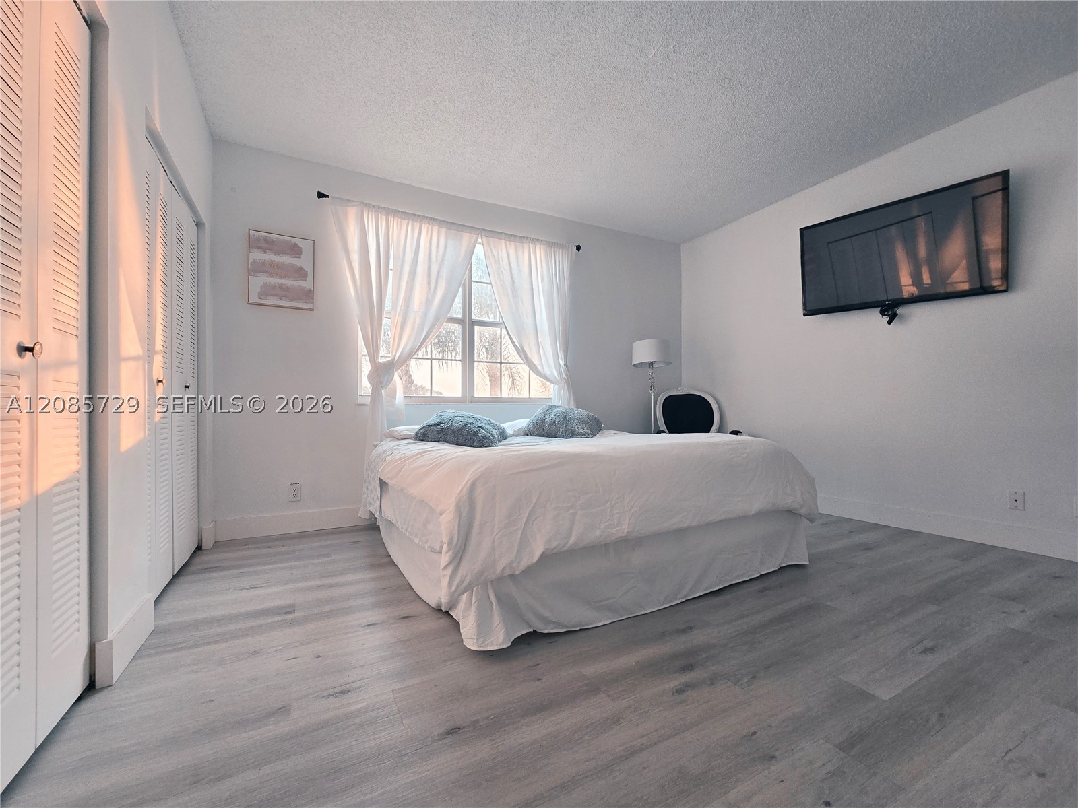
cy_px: 404
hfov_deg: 106.2
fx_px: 405
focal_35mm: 13
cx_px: 539
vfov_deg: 89.9
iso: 100
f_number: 2.2
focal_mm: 2.2
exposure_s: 1/60.2
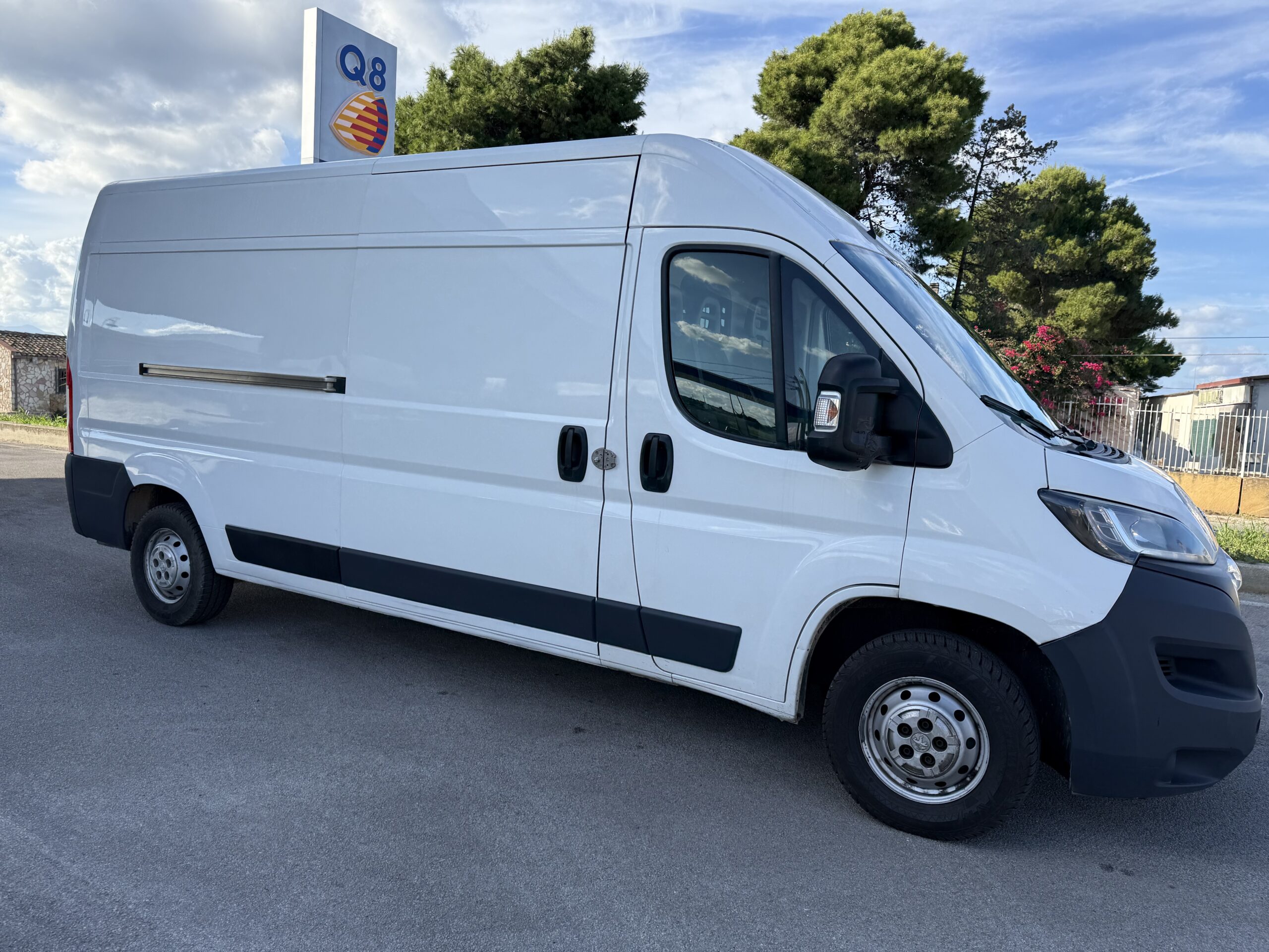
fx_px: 880
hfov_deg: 71.6
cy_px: 476
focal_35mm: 24
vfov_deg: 56.8
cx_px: 634
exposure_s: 1/2445
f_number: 1.78
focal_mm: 6.76
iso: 80
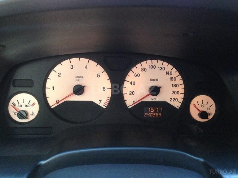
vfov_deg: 42.9
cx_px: 119
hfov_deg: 55.4
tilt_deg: -30.1
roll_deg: -5.4
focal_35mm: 33
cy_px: 89
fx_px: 227
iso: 250
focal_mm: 4.12
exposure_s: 1/20
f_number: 2.4
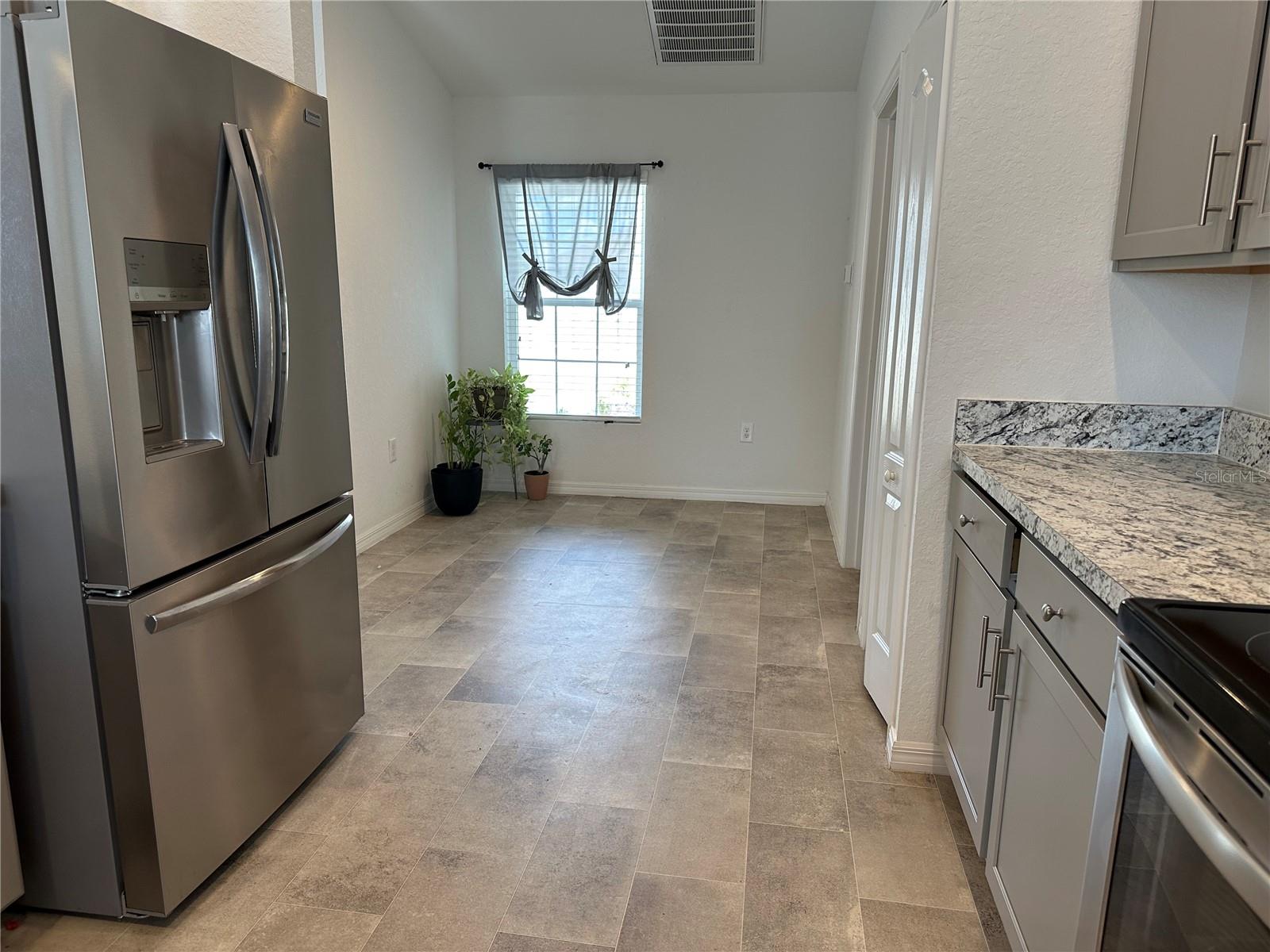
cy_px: 476
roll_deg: -1.1
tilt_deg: -11.5
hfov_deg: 71.6
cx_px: 635
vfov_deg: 56.8
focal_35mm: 24
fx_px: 881
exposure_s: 1/120
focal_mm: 6.86
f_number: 1.78
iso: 160
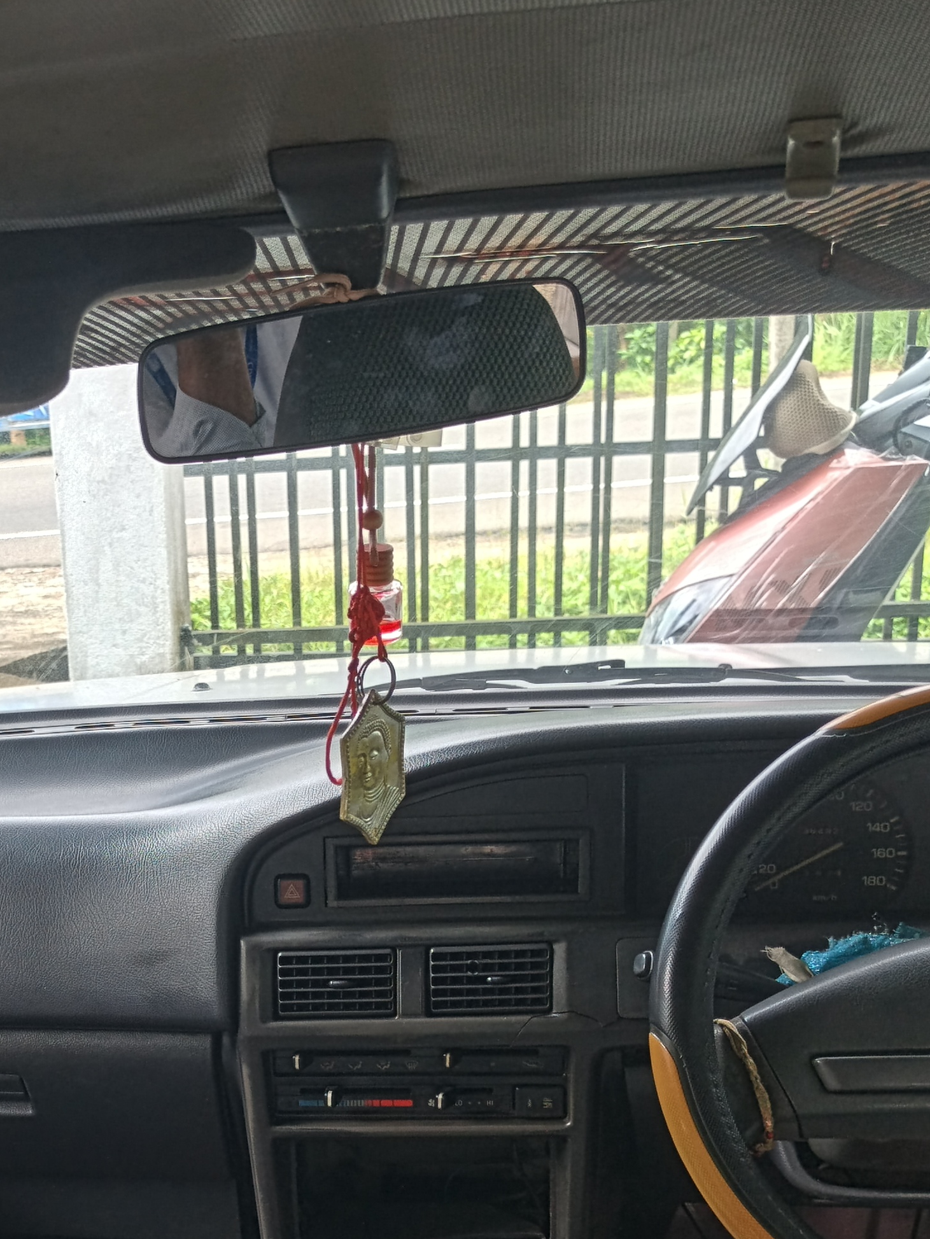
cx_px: 118
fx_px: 1719
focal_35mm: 48
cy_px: 939
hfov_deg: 29.2
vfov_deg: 38.6
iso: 286
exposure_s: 1/50
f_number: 1.8
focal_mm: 5.56
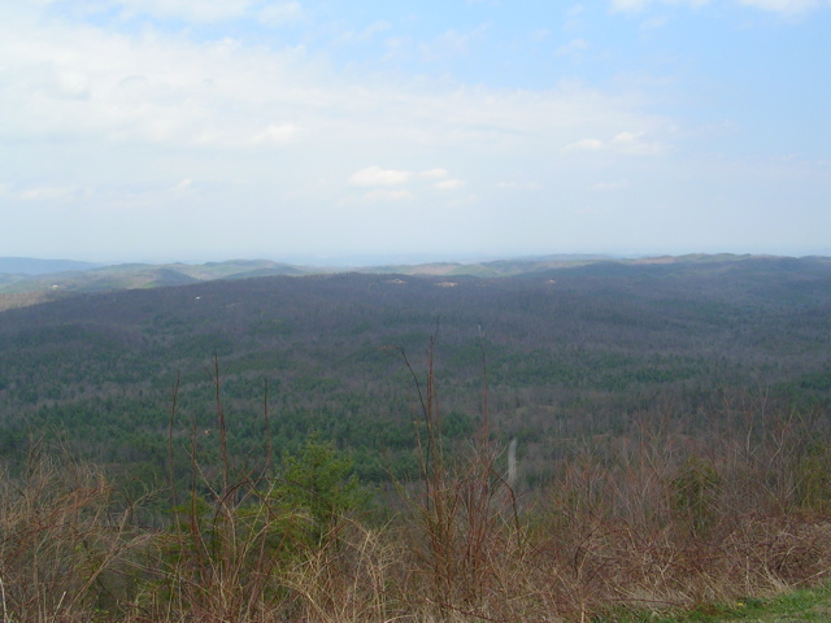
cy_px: 312
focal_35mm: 38
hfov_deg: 49.0
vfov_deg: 37.7
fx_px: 912
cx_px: 416
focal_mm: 5.8
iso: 50
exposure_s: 1/221
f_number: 5.6
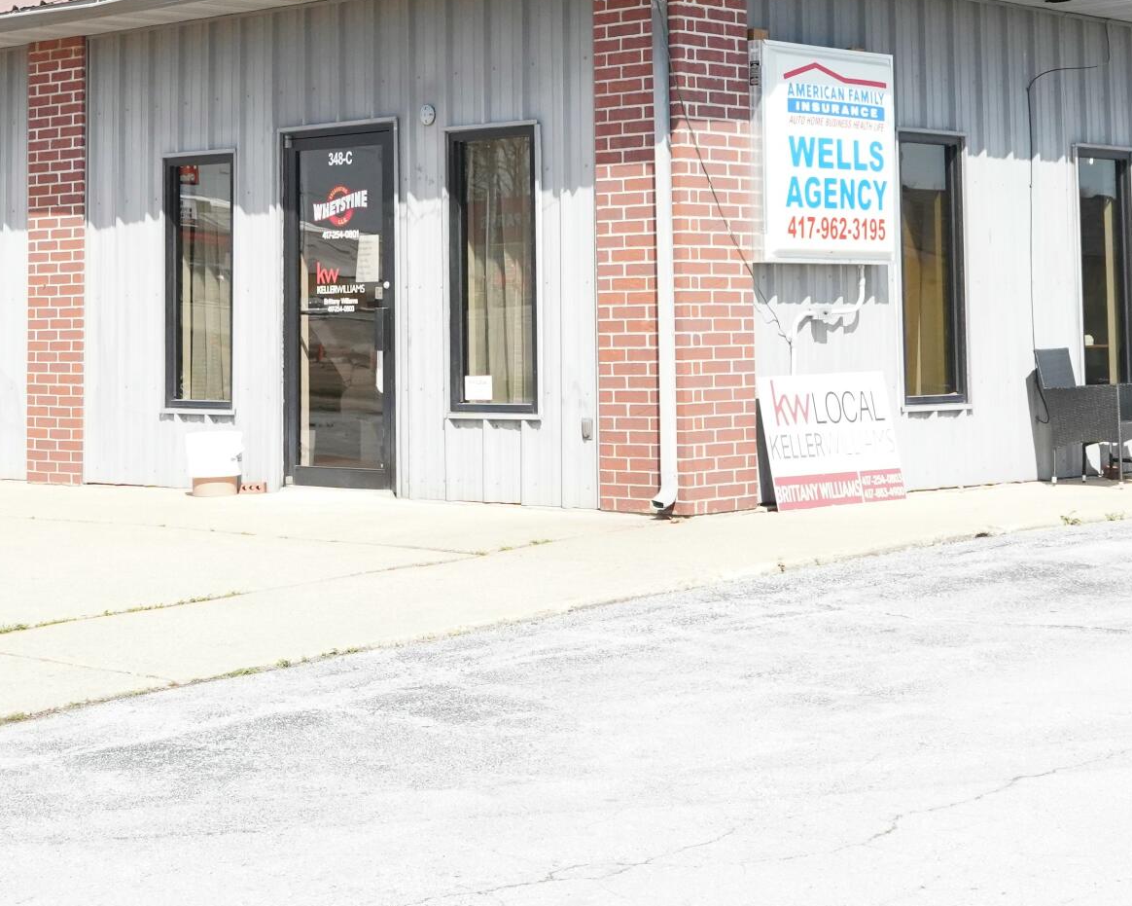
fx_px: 2513
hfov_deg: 25.4
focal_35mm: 75
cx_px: 502
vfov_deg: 20.0
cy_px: 88
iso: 3200
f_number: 5
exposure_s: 1/8000
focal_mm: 31
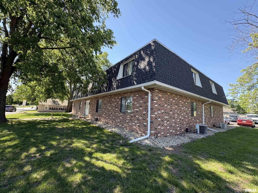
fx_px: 104
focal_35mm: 14
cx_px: 129
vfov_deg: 85.7
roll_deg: -3.1
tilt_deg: +7.3
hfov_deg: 102.1
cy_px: 96
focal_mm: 2.22
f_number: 2.2
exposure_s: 1/244
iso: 50
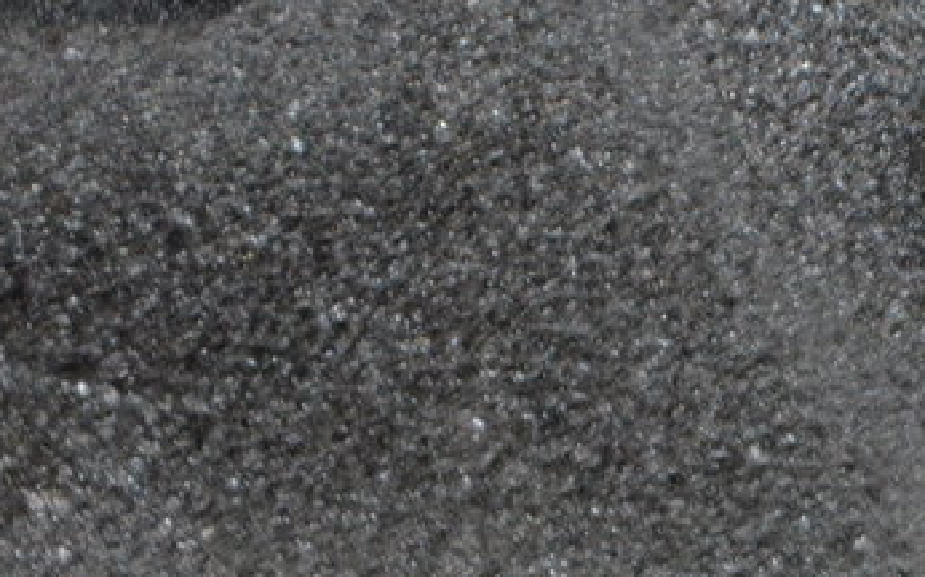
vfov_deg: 5.8
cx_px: 1187
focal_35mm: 226
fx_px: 5695
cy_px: 411
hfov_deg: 9.1
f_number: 5.6
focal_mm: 50
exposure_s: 1/60
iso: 1800
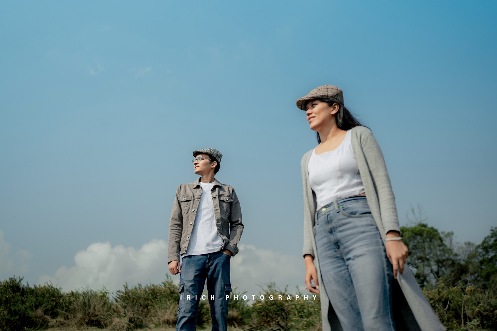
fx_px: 483
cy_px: 166
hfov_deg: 54.4
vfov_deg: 37.8
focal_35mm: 35
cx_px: 248
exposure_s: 1/5000
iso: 100
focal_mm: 35
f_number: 1.8
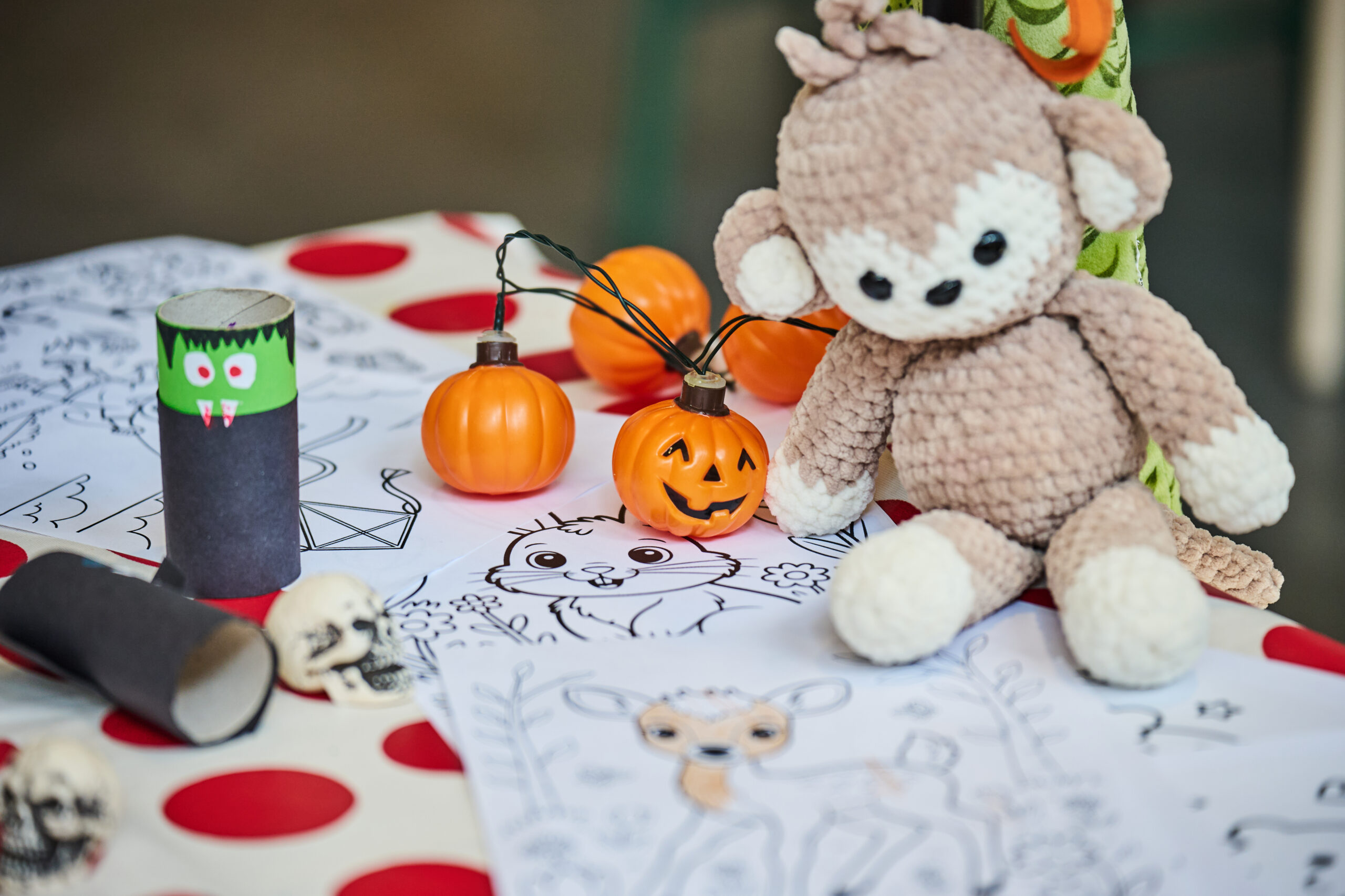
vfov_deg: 9.9
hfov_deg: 14.8
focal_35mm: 139
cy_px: 448
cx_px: 672
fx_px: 5193
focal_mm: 139
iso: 280
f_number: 2.8
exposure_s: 1/320
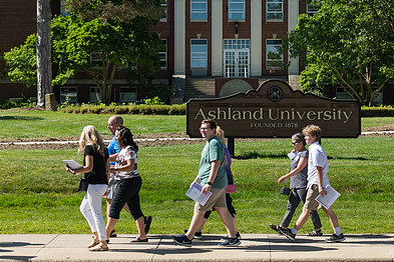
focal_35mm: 118
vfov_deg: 11.6
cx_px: 249
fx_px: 1291
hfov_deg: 17.3
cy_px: 102
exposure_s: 1/500
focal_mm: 80
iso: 100
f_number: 5
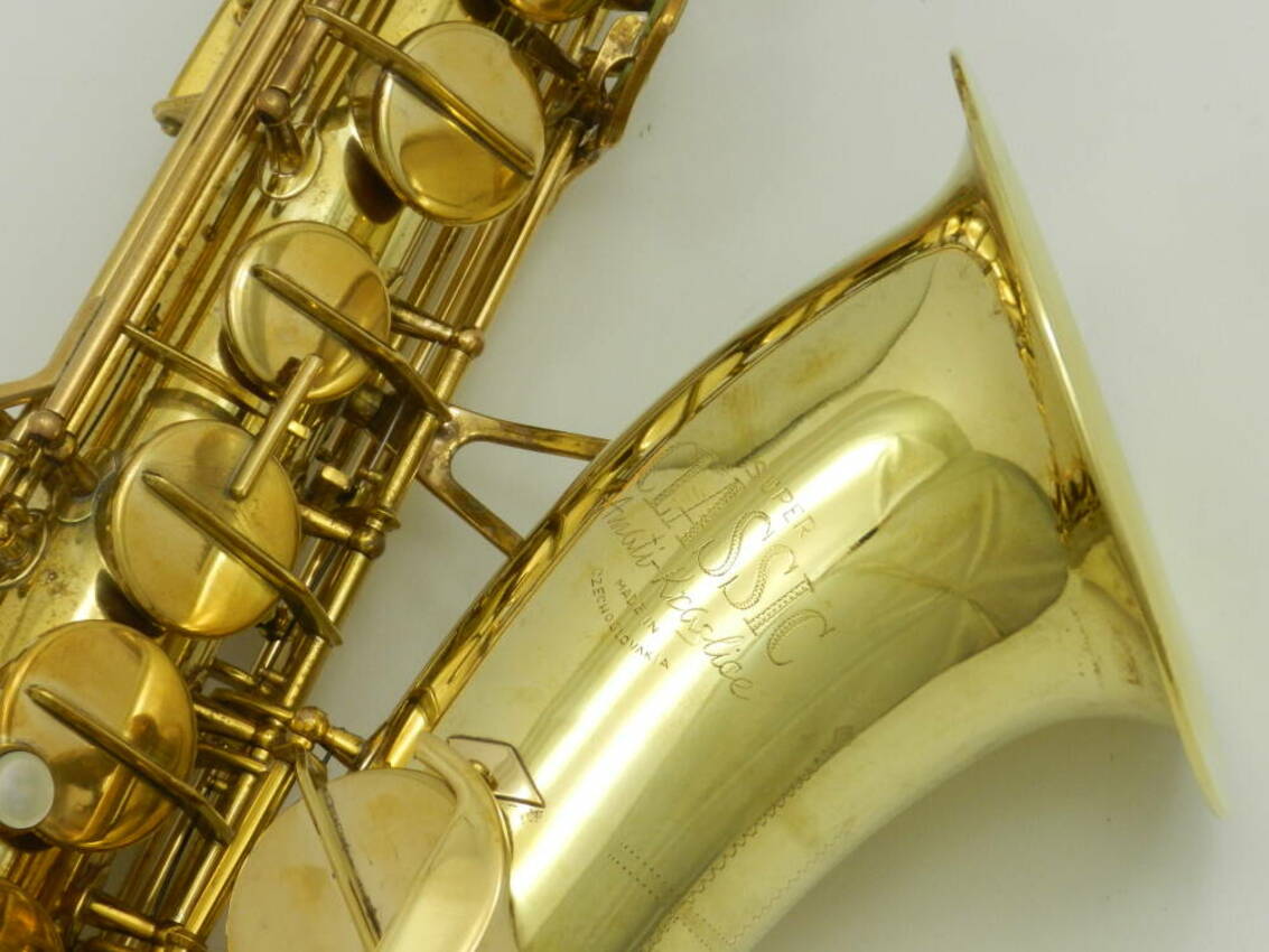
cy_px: 476
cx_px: 634
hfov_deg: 10.4
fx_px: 7003
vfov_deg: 7.8
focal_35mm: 191
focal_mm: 34
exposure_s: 1/40
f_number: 5.5
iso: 400
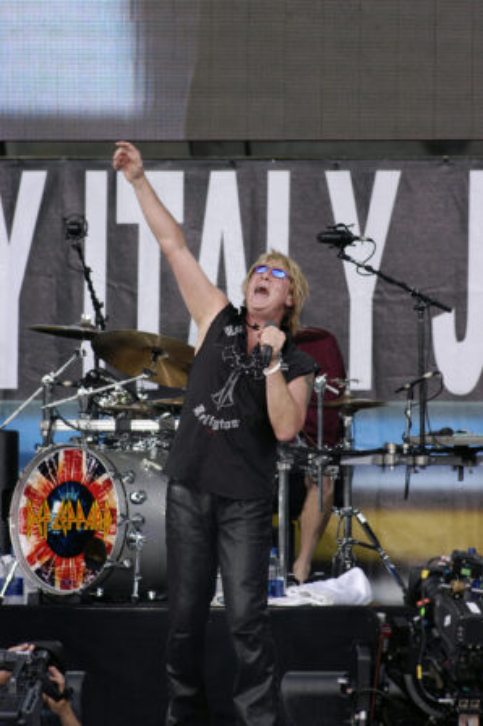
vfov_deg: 2.8
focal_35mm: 750
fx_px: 15116
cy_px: 363
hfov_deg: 1.8
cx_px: 242
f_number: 5.6
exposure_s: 1/320
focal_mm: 500
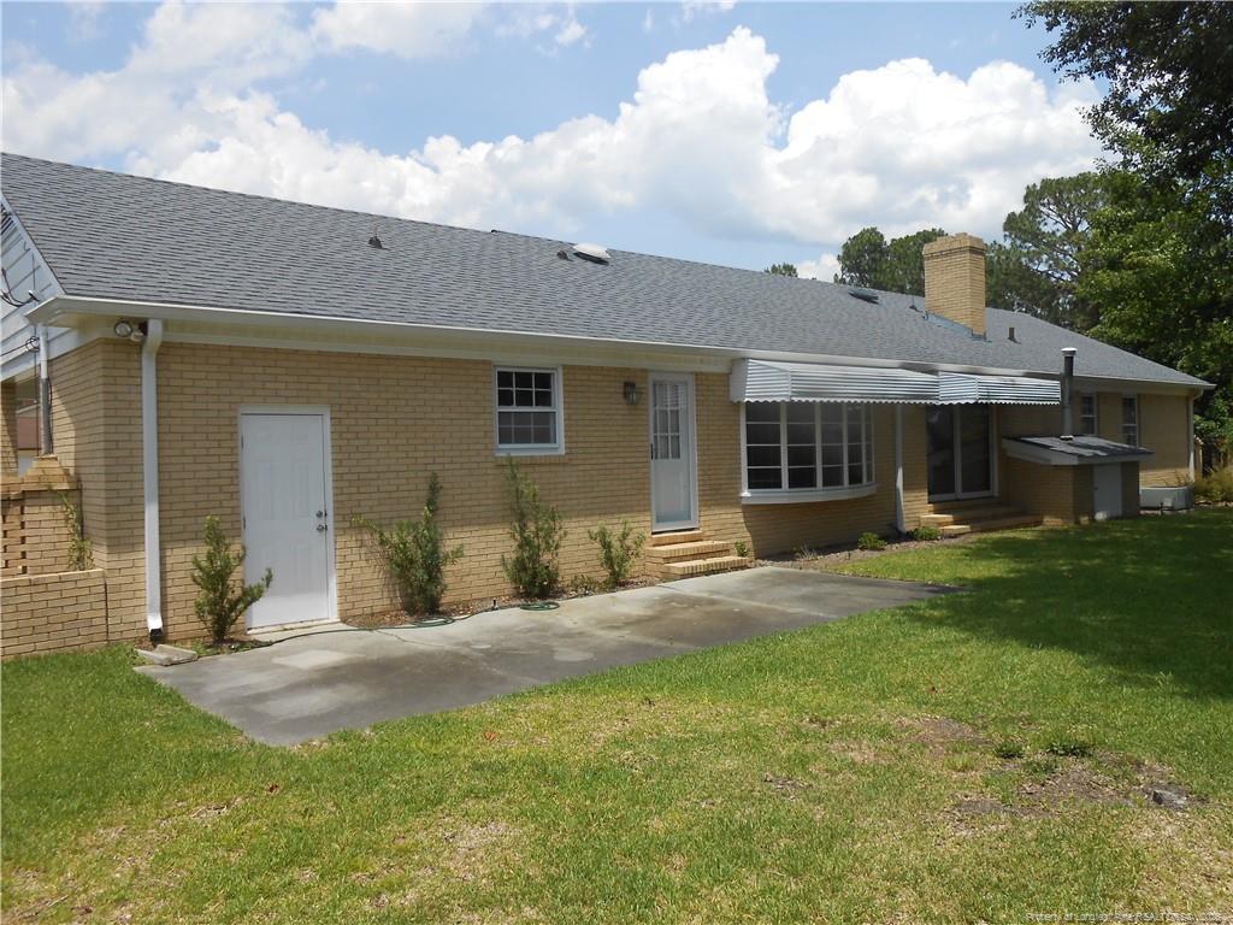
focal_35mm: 26
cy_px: 462
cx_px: 616
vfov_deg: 53.1
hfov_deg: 67.3
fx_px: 926
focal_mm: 4.6
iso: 80
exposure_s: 1/1000
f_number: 3.5
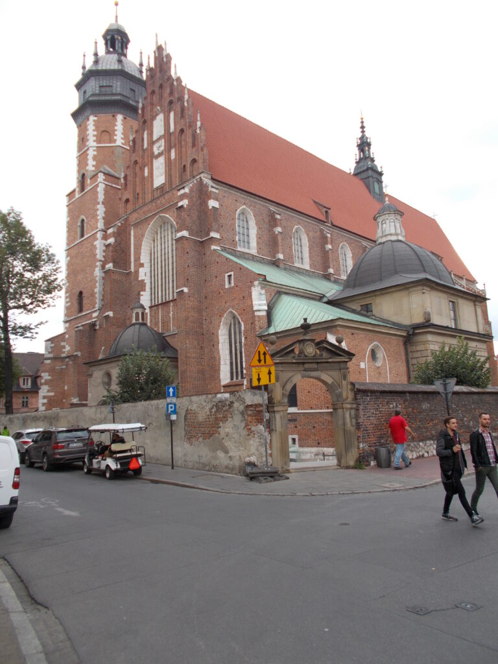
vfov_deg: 67.3
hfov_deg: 53.1
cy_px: 332
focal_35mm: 26
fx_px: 499
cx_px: 249
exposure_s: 1/160
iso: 80
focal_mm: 4.6
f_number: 3.2
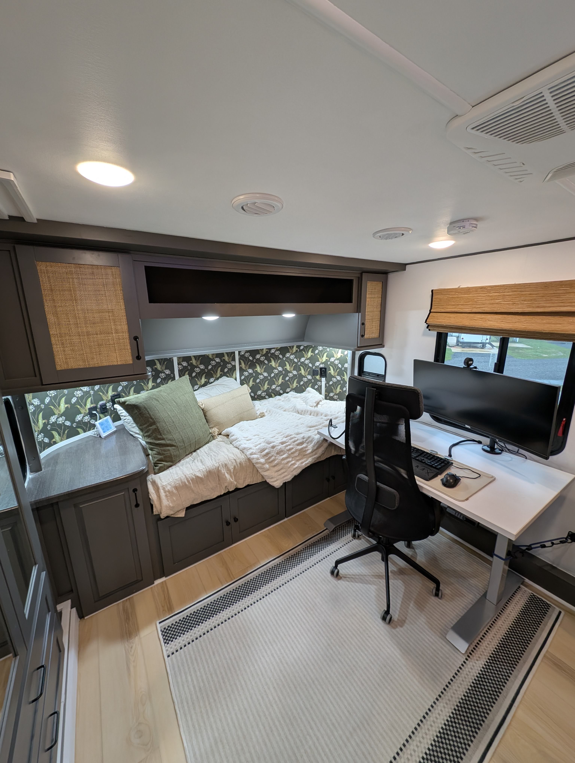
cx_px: 288
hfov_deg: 94.6
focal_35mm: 12
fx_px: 265
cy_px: 382
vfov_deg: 110.5
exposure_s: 1/23.1
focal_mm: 2.23
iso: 58
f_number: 1.95
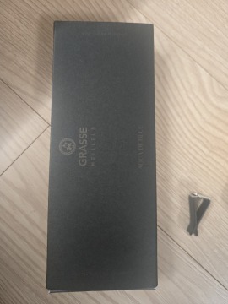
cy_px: 152
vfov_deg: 73.9
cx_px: 114
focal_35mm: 23
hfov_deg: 58.9
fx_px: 202
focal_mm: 5.4
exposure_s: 1/60
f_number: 1.8
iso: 1000
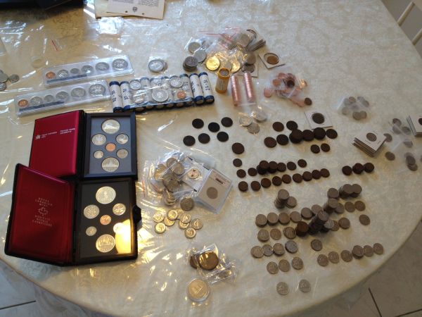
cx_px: 211
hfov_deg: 52.6
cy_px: 158
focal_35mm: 35
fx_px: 427
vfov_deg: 40.7
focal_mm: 4.28
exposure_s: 1/40
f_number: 2.4
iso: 64
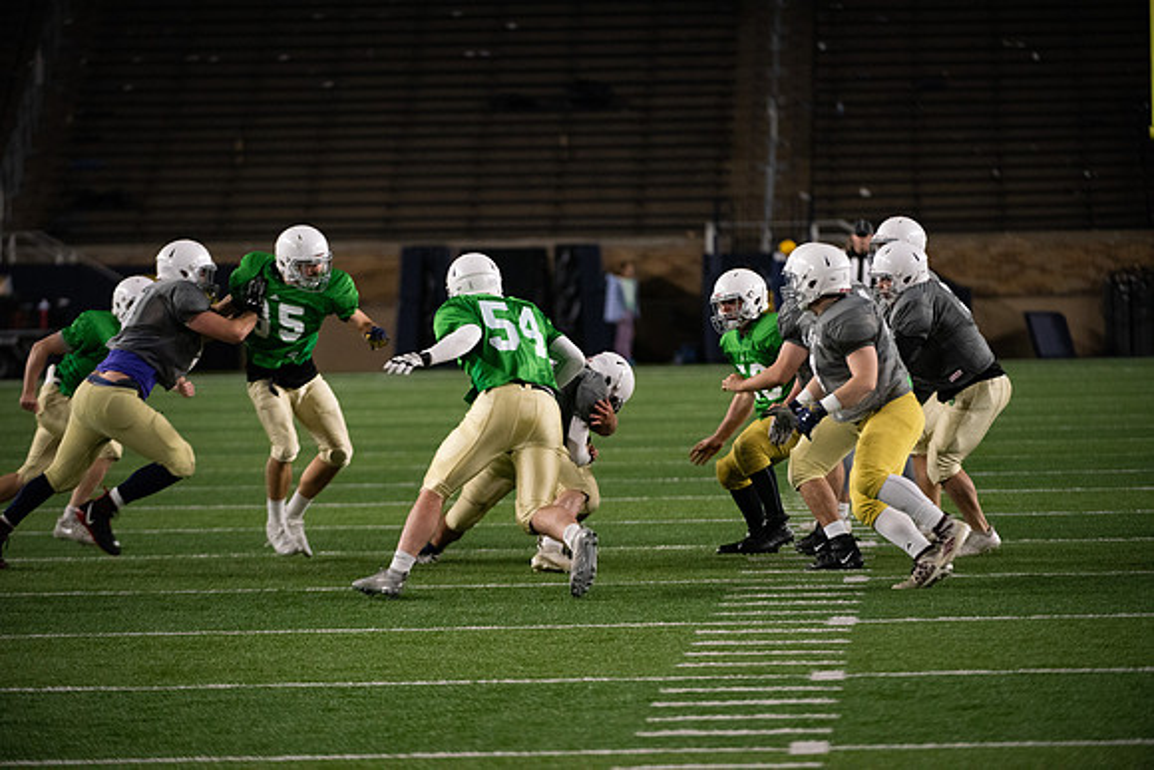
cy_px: 385
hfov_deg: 7.6
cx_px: 577
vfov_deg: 5.1
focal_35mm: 270
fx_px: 8657
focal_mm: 270
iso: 3600
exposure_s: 1/500
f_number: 4
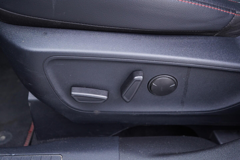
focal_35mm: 36
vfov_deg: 36.9
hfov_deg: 53.1
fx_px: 240
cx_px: 120
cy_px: 80
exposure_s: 1/40
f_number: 2.8
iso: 500
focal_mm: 24
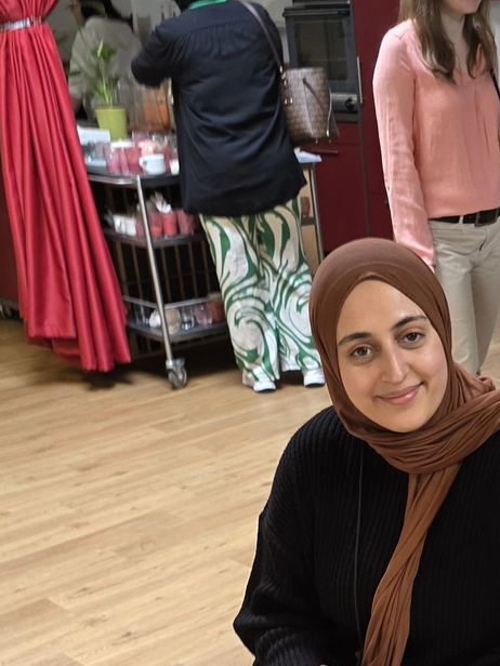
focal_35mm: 56
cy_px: 559
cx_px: 522
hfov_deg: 24.7
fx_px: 1078
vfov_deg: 33.1
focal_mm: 6.3
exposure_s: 1/100
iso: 200
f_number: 1.7
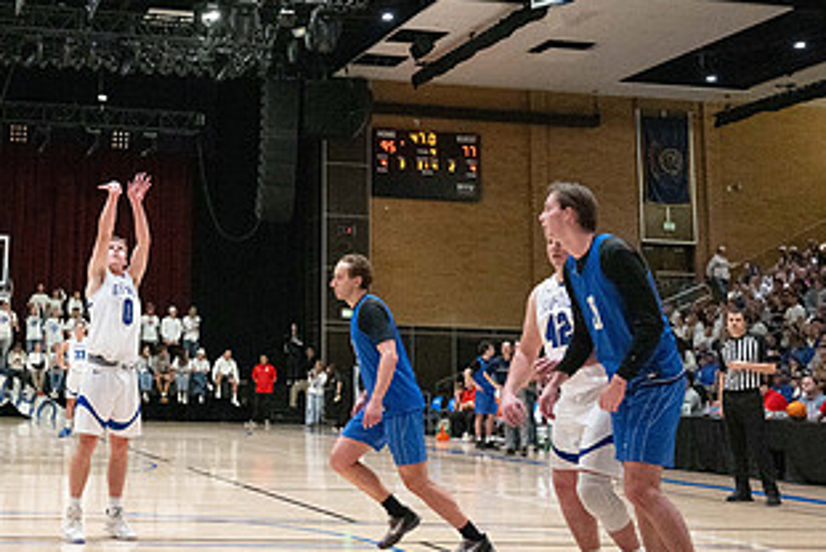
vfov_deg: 24.0
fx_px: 1286
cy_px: 147
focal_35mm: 56
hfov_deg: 34.1
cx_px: 122
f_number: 4
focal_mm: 30
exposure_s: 1/500
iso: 10000
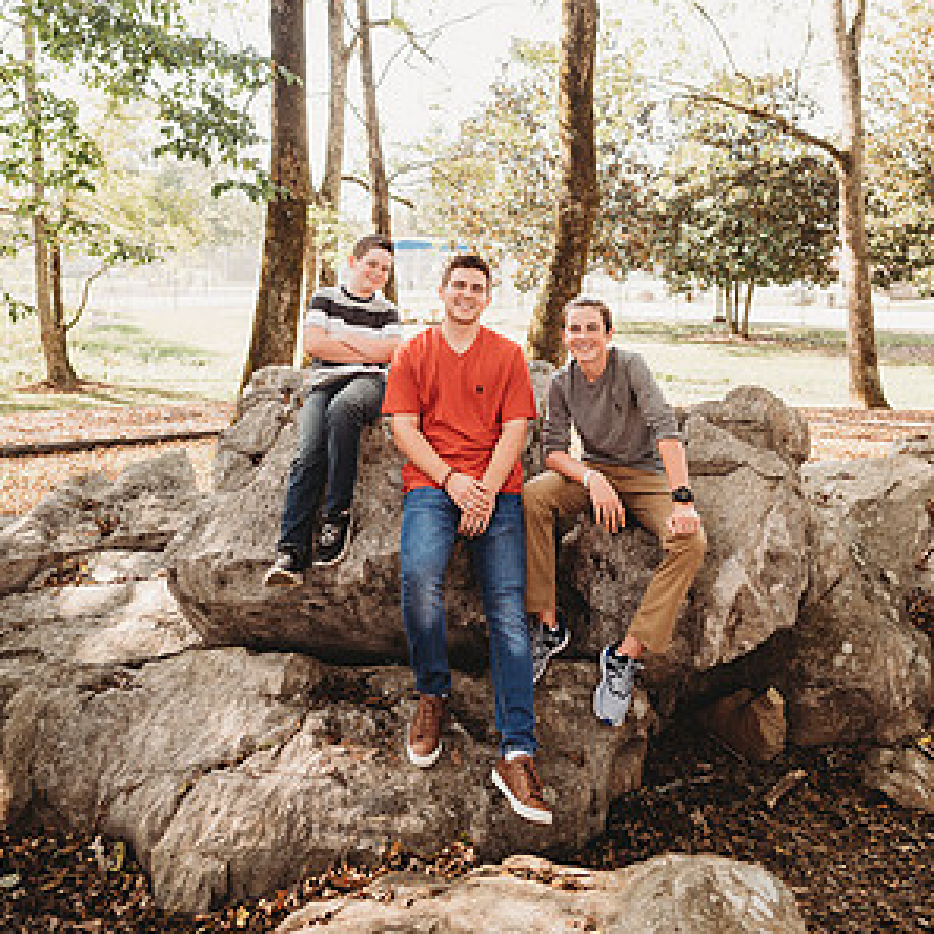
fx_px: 946
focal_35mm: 31
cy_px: 234
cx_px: 470
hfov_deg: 52.5
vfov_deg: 50.4
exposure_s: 1/250
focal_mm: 24
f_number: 3.2
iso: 250
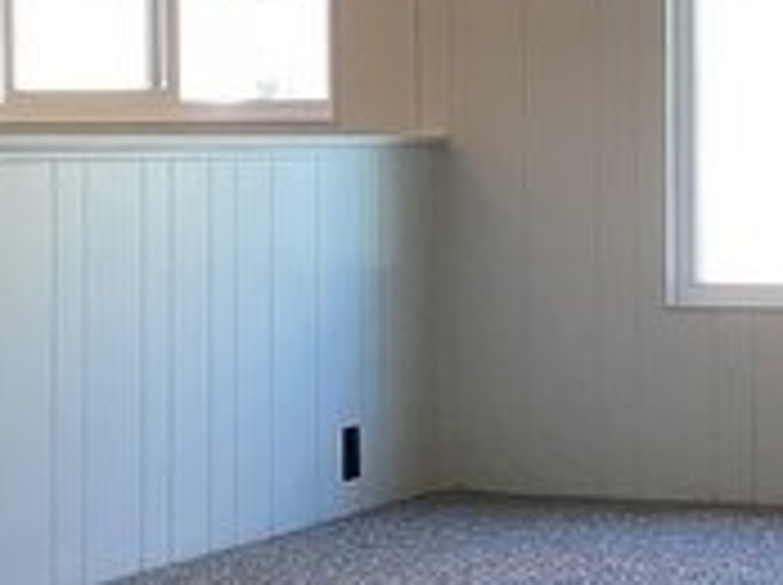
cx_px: 749
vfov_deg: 12.4
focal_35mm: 119
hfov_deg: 16.3
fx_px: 2688
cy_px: 198
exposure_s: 1/120
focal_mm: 3.3
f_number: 2.4
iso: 80
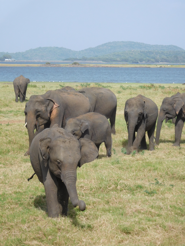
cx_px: 92
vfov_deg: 17.6
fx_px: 798
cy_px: 123
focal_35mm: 112
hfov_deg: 13.2
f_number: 4.9
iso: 125
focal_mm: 20
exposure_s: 1/500
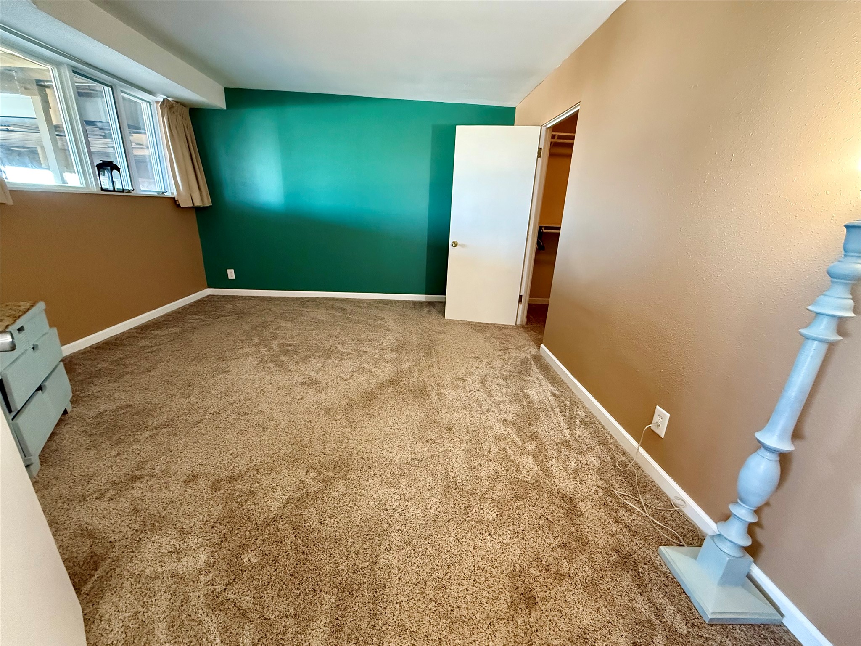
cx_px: 430
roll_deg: -2.0
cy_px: 323
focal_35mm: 14
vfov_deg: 85.7
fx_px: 348
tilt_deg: -17.6
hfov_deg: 102.1
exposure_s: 1/60
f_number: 2.2
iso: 800
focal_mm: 2.22
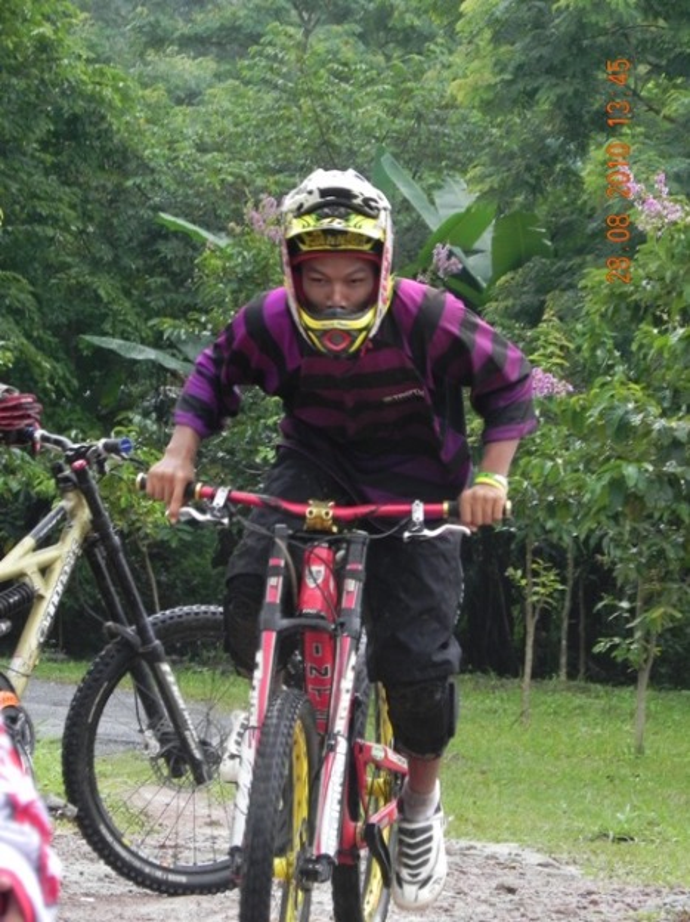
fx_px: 5642
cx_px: 345
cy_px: 461
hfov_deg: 7.0
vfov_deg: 9.3
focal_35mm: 212
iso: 160
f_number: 5
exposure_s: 1/181
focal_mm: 37.7
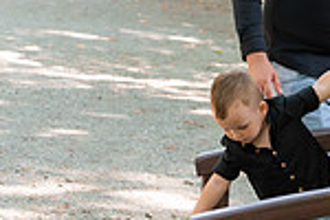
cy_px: 62
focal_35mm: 241
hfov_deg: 8.5
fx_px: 2209
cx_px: 339
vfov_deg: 5.7
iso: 320
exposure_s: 1/200
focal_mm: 60
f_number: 3.5
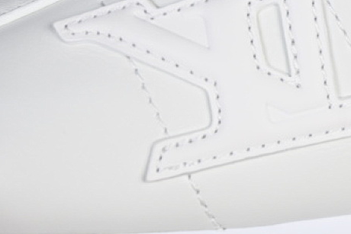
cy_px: 79
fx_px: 1716
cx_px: 368
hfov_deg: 11.5
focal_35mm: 176
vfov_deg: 7.8
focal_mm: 50
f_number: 7.1
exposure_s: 1/80
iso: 160
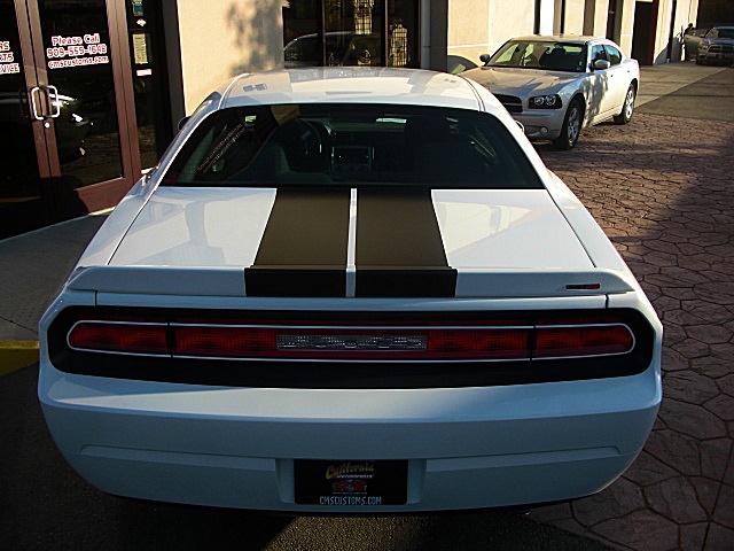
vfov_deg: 39.7
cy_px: 276
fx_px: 763
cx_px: 367
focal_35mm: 36
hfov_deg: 51.4
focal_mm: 6.3
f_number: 2.8
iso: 50
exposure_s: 1/640
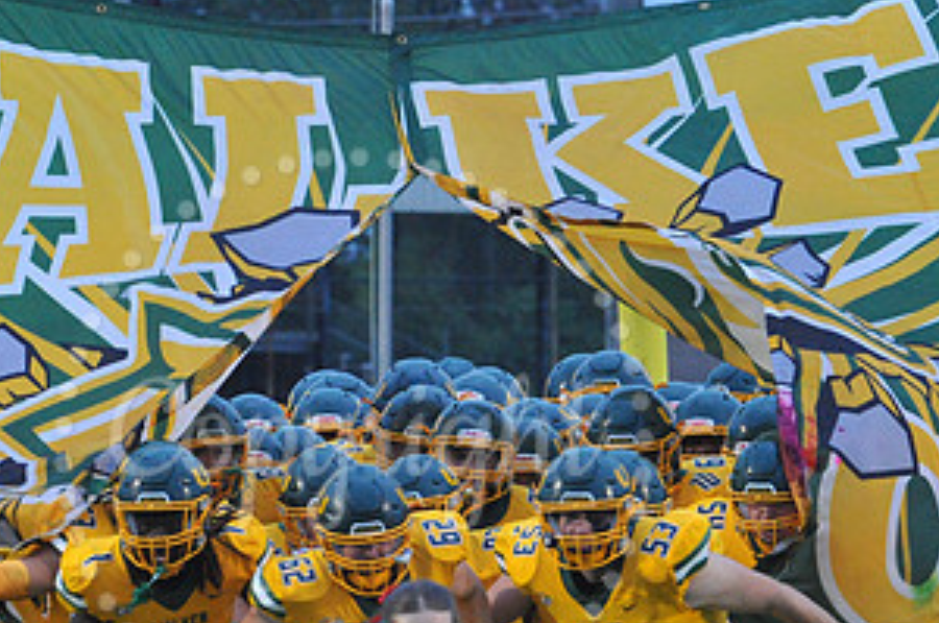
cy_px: 445
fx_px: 14114
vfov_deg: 2.5
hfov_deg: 3.8
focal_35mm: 542
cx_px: 354
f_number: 11
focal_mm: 280
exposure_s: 1/200
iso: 6400
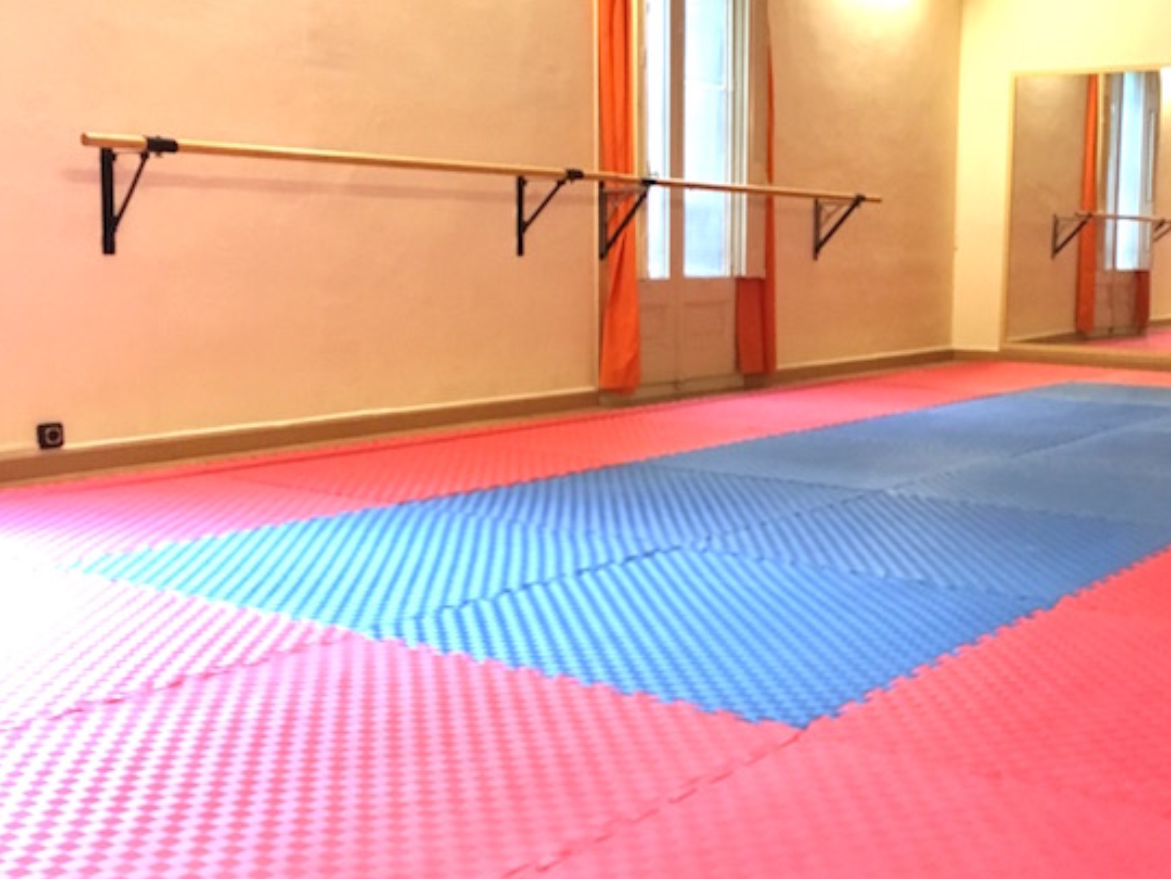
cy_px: 430
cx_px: 813
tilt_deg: -8.1
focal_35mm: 43
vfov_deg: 33.6
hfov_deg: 43.0
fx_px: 1455
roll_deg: -0.6
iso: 200
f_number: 2.2
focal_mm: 4.15
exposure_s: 1/25
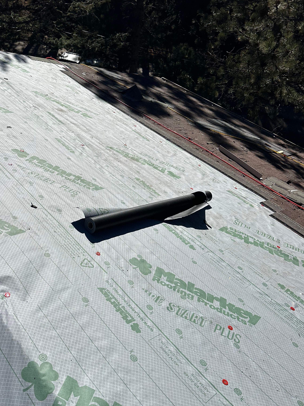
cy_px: 218
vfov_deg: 56.8
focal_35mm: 32
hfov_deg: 43.7
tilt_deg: -48.4
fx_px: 375
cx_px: 108
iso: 80
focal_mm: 6.86
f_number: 1.78
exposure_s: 1/9709
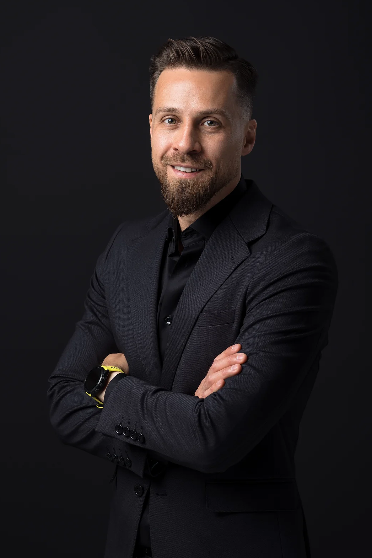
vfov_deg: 17.8
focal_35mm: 115
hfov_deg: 11.9
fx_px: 1782
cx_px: 193
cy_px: 347
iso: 100
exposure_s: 1/160
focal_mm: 86
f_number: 5.6
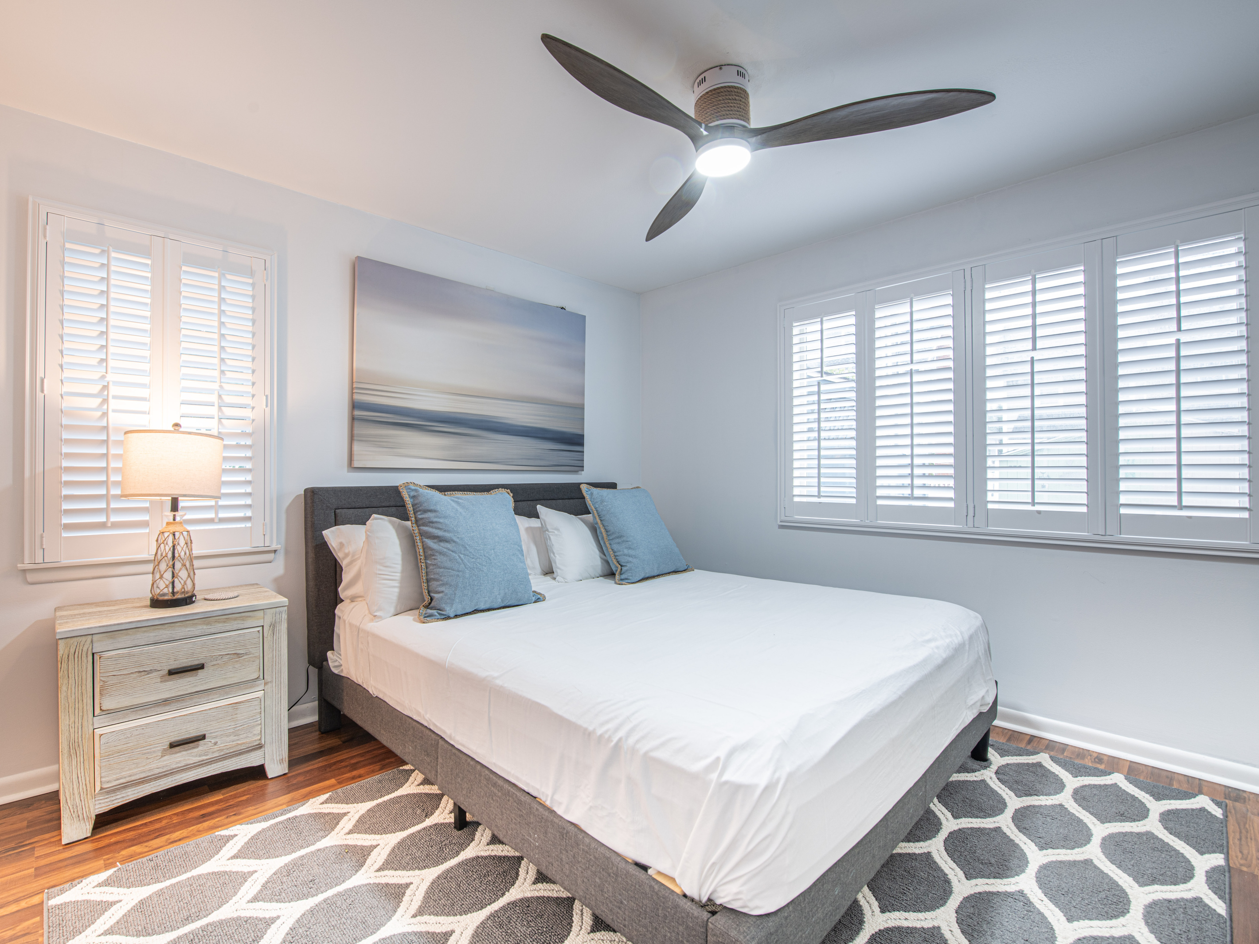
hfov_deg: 96.0
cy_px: 473
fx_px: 562
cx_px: 556
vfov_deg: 80.0
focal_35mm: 15
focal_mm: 14
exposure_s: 1.6
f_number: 9
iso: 64
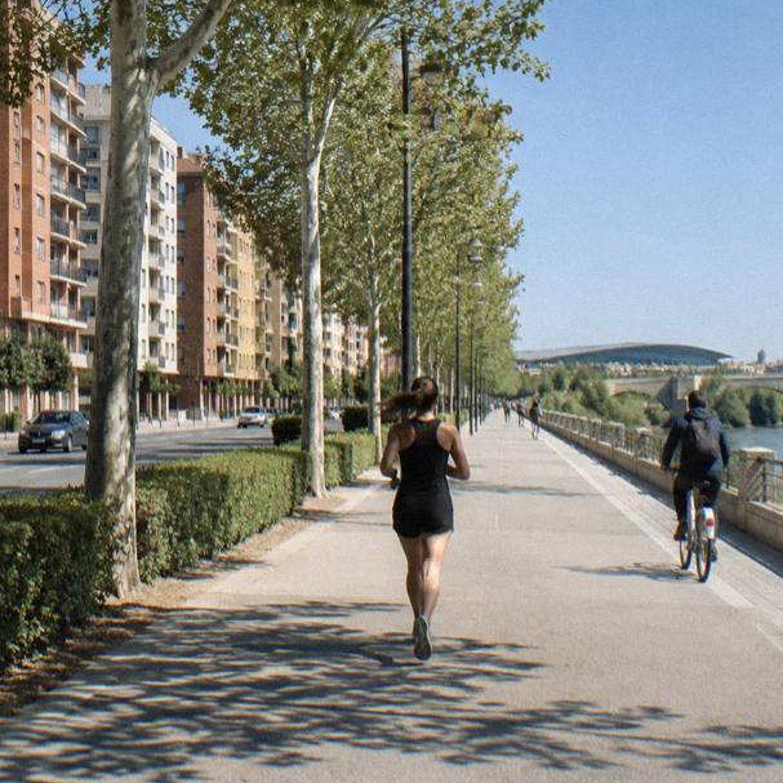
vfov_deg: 34.7
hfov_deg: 34.2
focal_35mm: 49
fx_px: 1254
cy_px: 393
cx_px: 552
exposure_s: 1/640
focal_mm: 35
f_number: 9
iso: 320
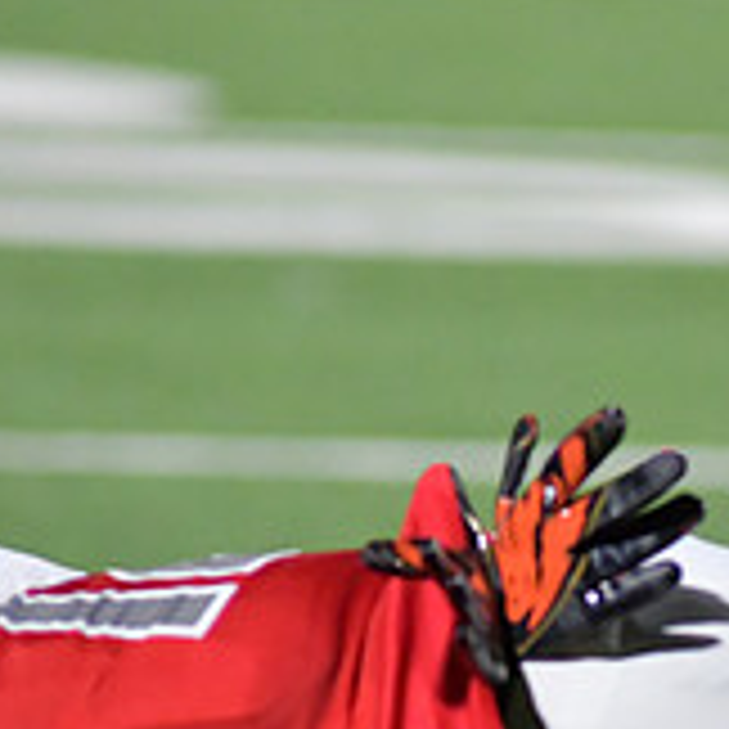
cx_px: 562
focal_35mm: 911
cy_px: 776
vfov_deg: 1.9
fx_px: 21706
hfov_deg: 1.9
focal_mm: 300
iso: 7200
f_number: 4
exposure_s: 1/1250
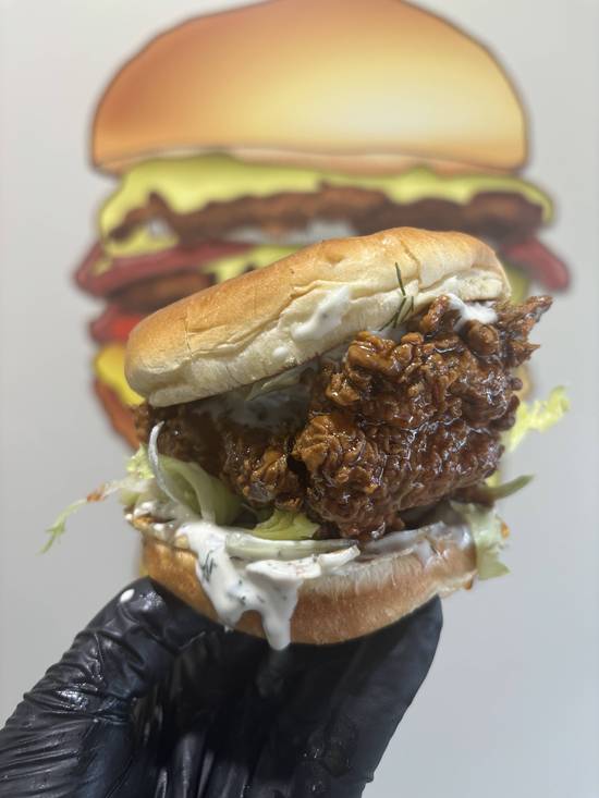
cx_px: 300
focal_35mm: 26
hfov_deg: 53.1
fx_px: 600
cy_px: 399
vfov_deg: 67.3
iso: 80
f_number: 1.6
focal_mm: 5.96
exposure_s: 1/120
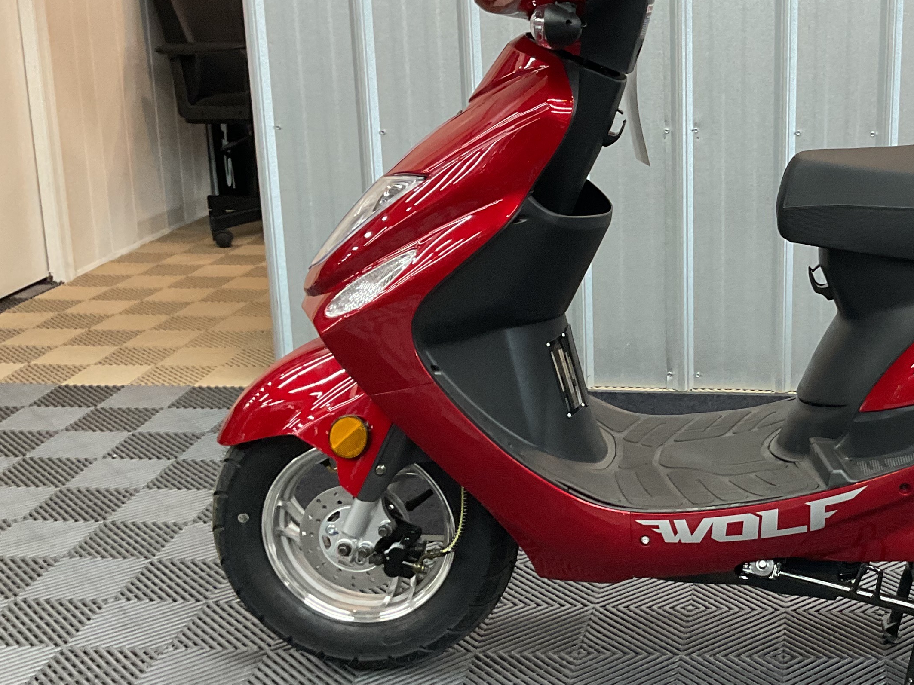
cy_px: 309
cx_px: 816
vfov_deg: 26.5
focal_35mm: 55
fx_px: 1452
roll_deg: -1.2
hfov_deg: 33.2
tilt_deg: -16.0
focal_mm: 3
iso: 100
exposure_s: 1/60
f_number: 1.8
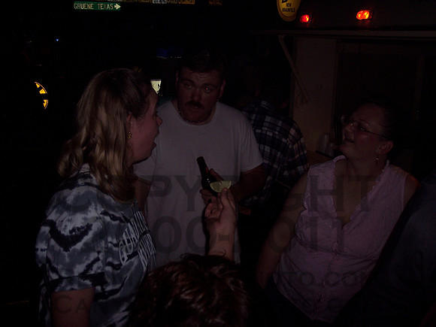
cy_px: 164
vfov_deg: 36.8
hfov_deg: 47.9
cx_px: 218
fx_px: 491
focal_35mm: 39
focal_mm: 8
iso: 100
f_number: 2.8
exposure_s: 1/60
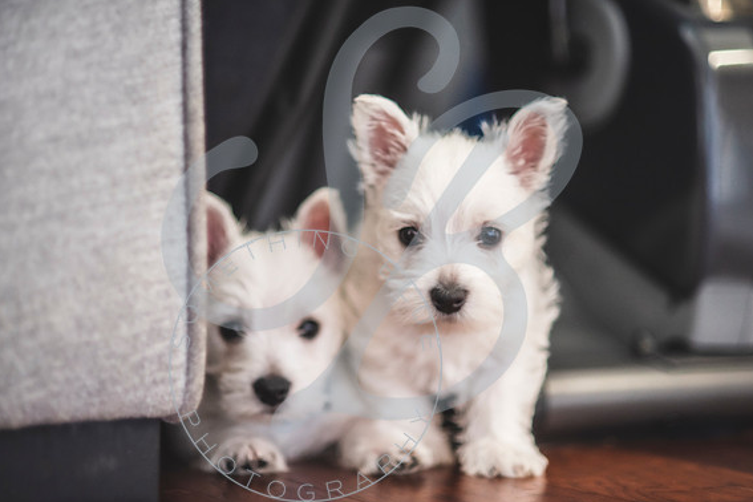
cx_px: 372
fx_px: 1820
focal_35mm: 87
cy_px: 254
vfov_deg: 15.7
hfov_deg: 23.4
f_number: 1.8
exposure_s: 1/125
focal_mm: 85
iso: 1000
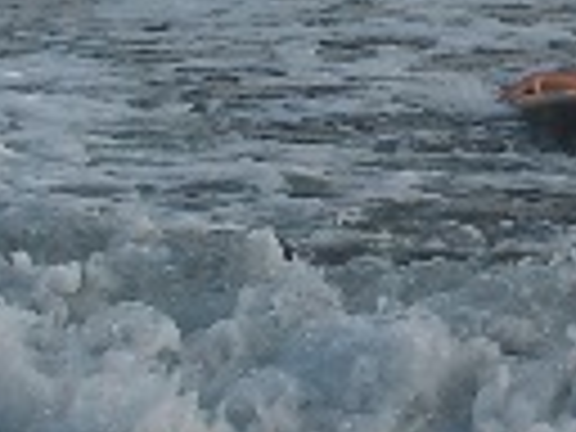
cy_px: 63
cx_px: 711
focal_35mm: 140
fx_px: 2330
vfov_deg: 10.5
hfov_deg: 13.7
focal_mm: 5.8
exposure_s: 1/284
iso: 50
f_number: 4.5
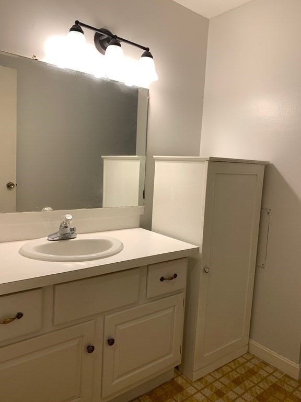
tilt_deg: -5.7
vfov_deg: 67.3
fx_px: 301
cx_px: 150
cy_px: 201
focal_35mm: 26
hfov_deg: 53.1
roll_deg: -3.6
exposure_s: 1/120
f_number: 1.8
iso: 50
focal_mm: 4.25
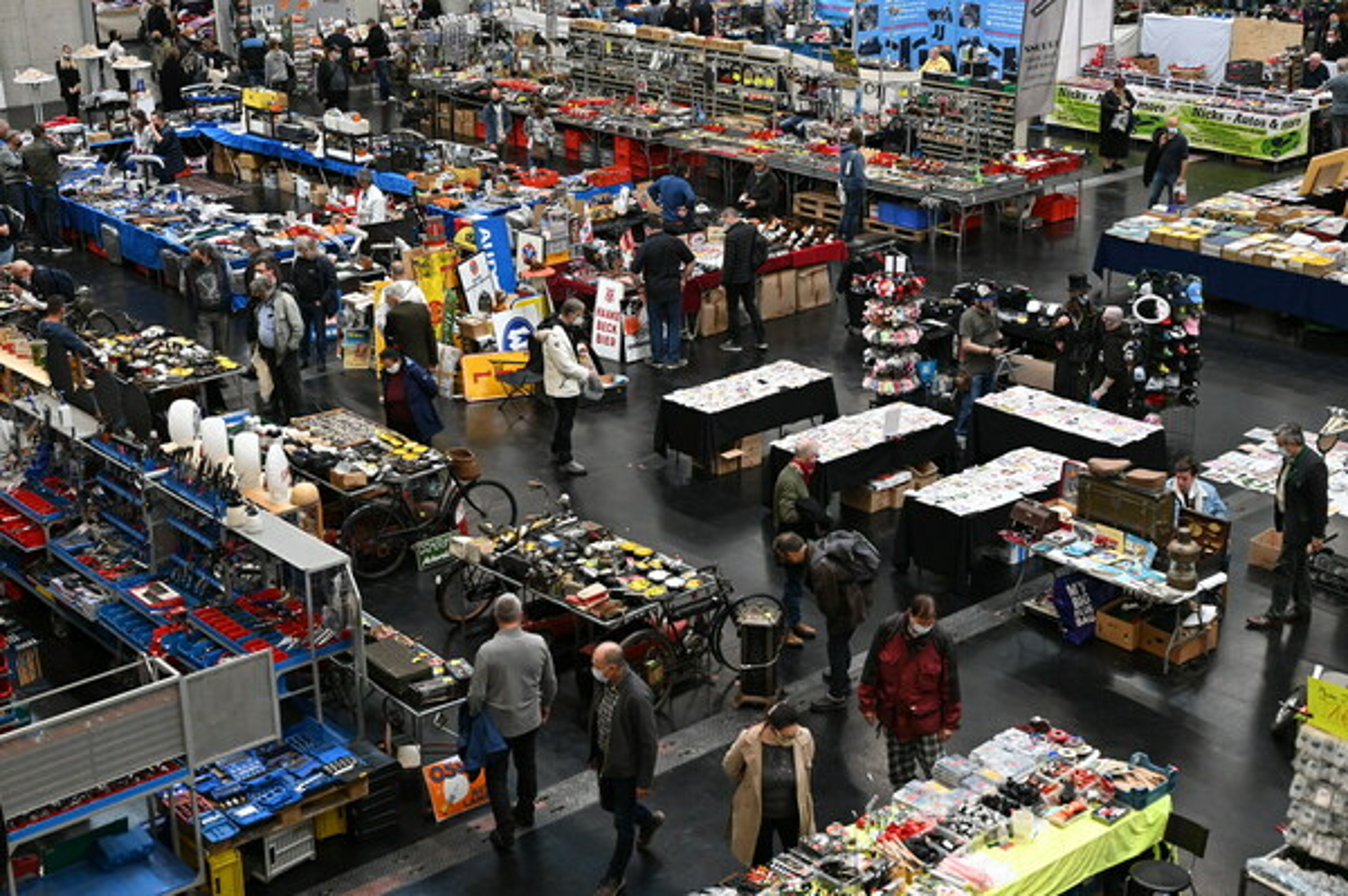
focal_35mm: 50
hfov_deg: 39.6
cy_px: 448
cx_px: 674
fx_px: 1871
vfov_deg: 26.9
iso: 2500
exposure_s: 1/250
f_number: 4.5
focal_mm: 50
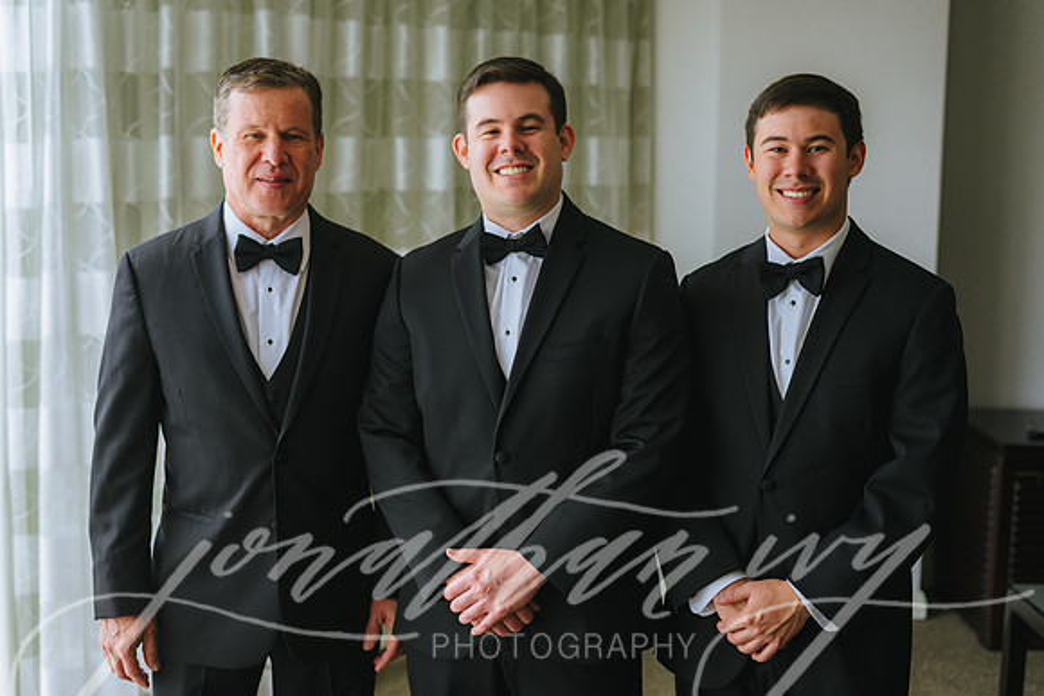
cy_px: 348
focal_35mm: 50
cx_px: 522
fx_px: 1450
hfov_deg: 39.6
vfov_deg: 27.0
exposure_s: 1/160
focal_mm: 50
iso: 320
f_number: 2.8
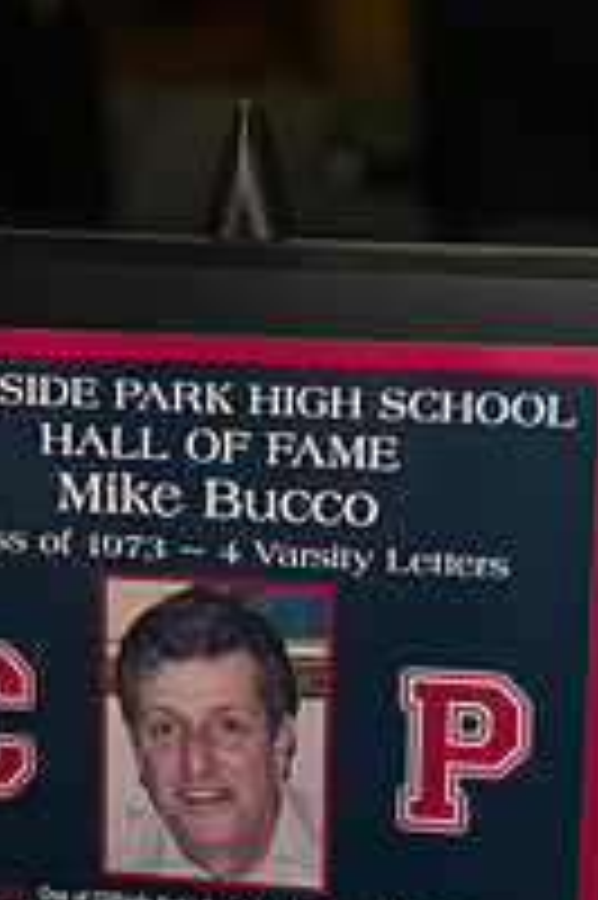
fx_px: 2695
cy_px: 752
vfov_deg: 18.7
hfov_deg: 12.6
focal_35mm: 108
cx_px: 220
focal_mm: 48
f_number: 3.2
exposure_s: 1/200
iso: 400
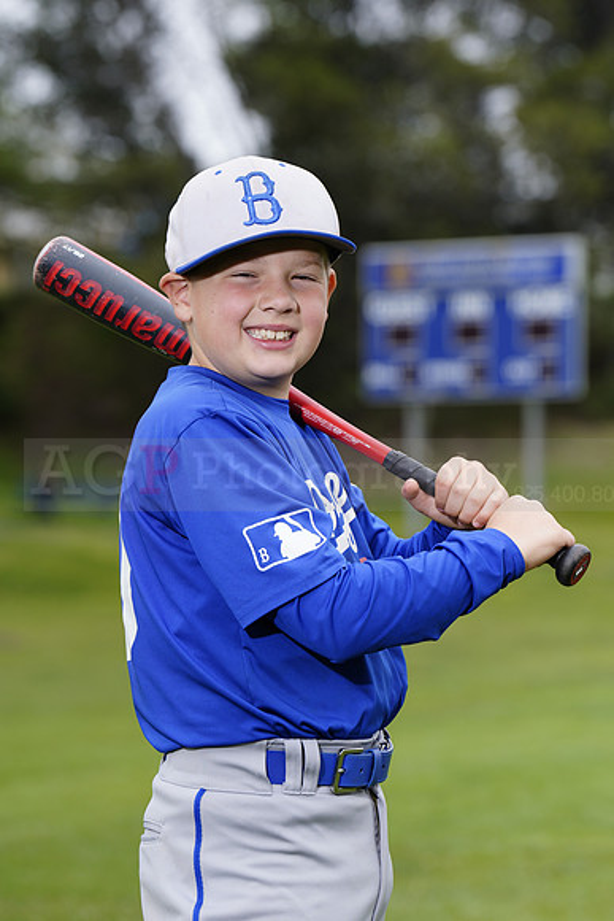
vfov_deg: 11.7
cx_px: 307
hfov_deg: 7.9
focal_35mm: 175
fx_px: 4474
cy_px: 460
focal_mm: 175
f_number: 6.3
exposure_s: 1/250
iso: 100
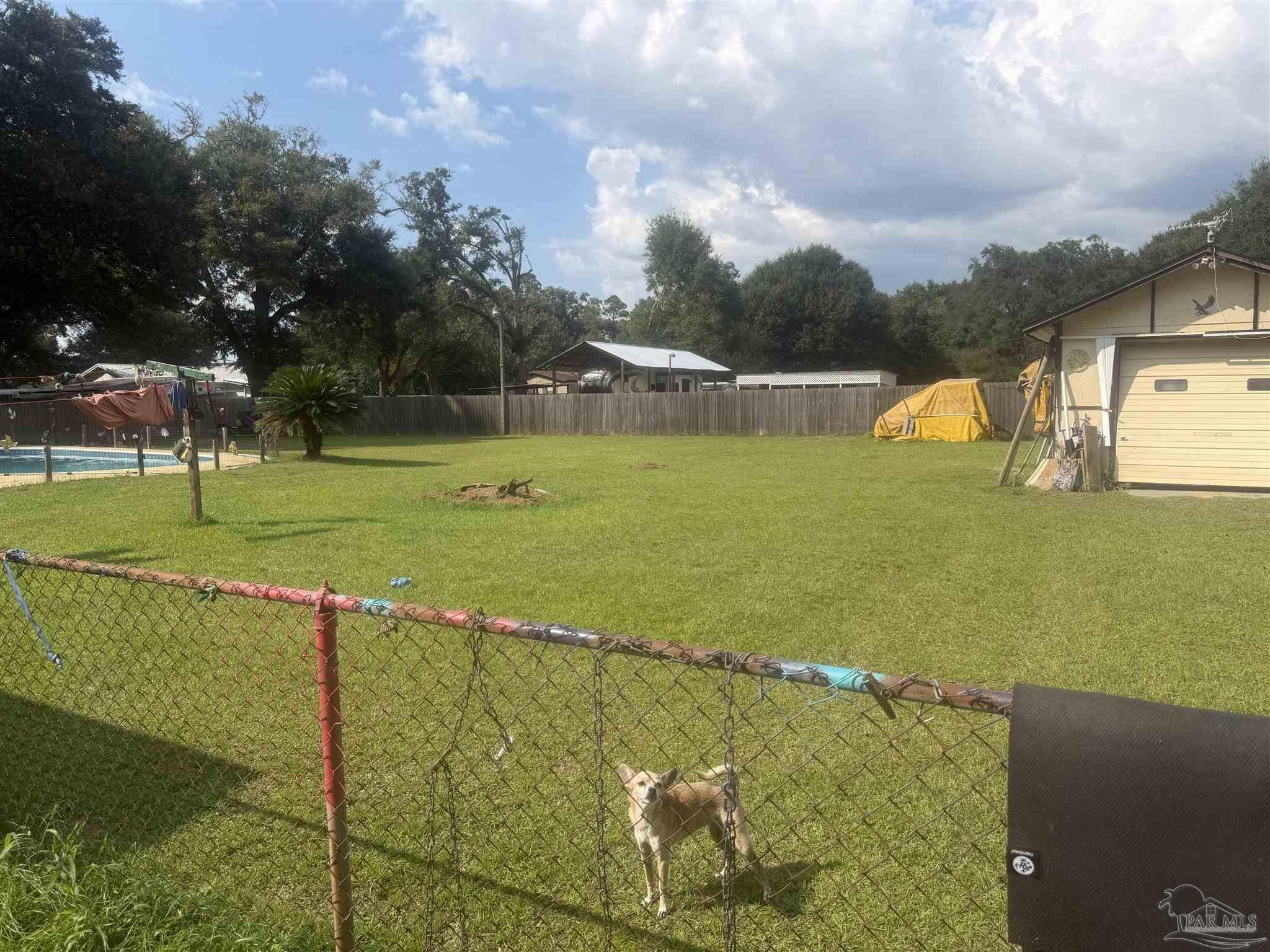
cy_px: 476
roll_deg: +0.6
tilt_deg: -7.2
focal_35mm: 24
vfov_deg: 56.8
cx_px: 635
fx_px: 881
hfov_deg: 71.6
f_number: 1.78
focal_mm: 6.76
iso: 80
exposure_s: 1/4673
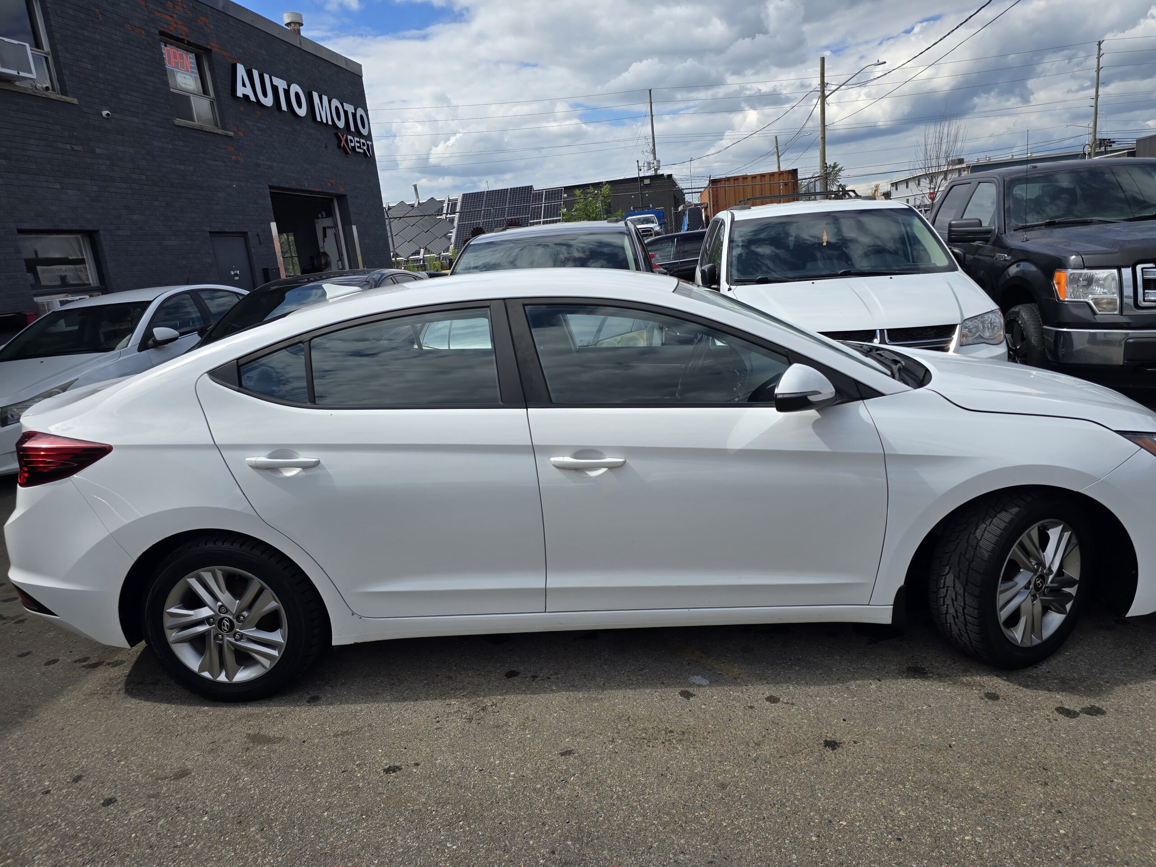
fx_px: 768
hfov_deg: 73.9
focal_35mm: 23
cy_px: 434
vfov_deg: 58.9
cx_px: 578
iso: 12
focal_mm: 6.3
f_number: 1.7
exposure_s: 1/997
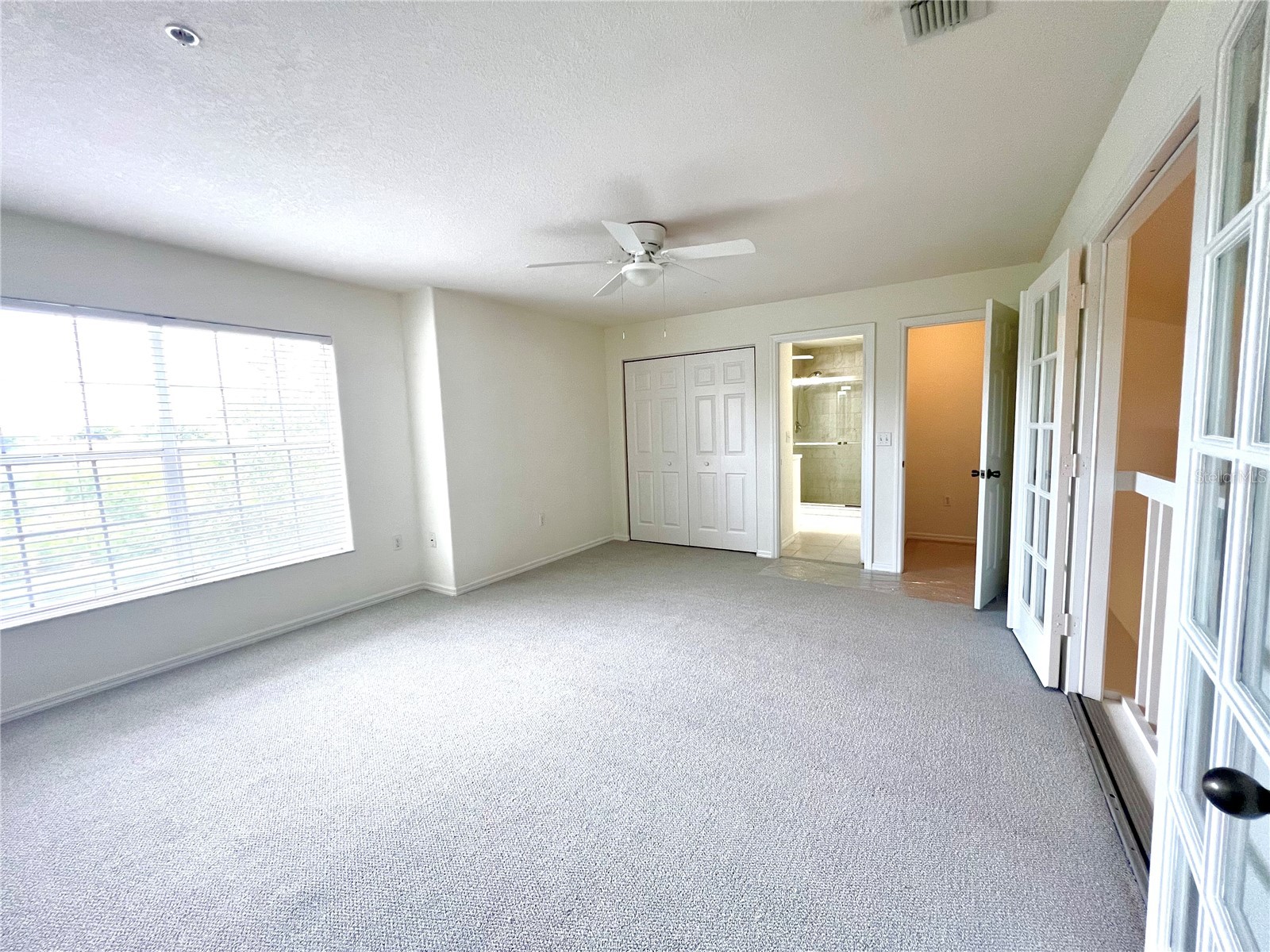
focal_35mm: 13
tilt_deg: -6.5
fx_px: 477
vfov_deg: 89.9
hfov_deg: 106.2
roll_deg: +2.0
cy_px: 476
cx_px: 635
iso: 160
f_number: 1.8
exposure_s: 1/120
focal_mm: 1.57
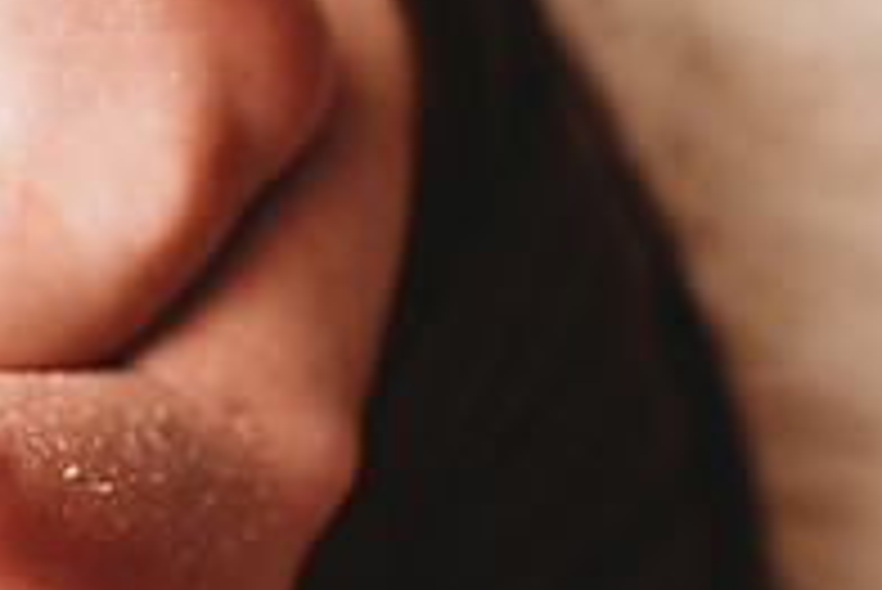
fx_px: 1741
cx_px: 72
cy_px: 547
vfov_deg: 18.8
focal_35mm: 71
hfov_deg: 27.3
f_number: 2.5
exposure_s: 1/160
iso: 100
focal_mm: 24
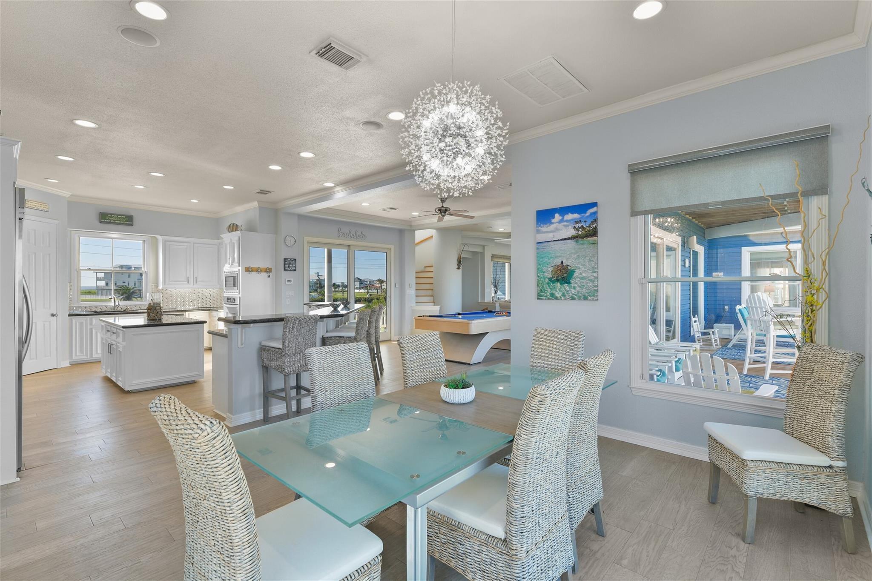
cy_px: 290
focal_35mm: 17
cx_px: 436
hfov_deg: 93.3
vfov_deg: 70.4
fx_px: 412
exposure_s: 1/5
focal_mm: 17
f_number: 8
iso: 64
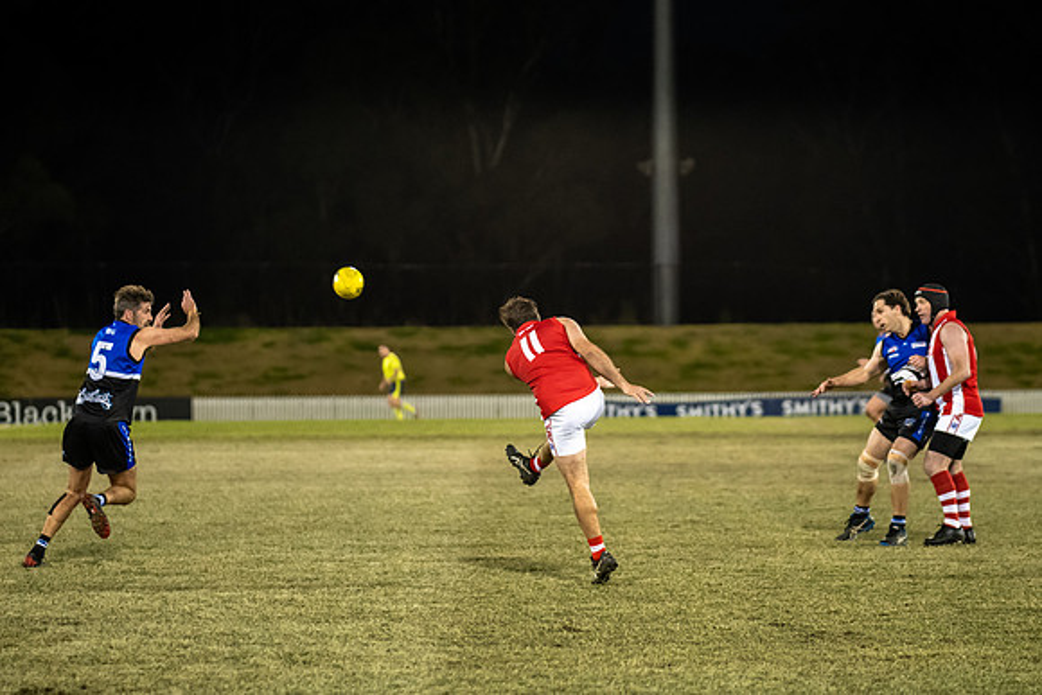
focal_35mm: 172
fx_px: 4968
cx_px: 572
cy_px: 379
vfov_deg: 8.0
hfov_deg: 12.0
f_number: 2.8
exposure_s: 1/1250
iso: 2200
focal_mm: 135
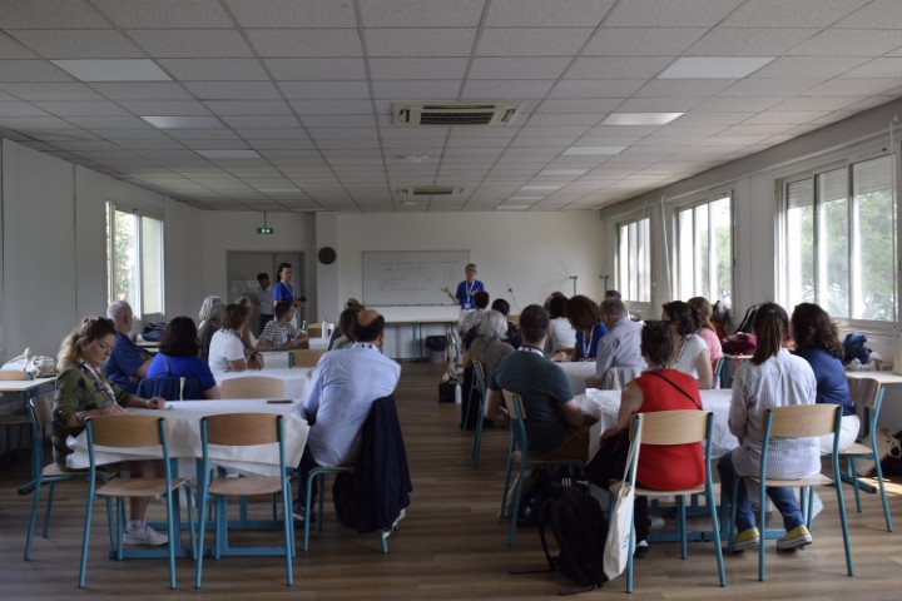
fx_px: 902
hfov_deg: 53.1
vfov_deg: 36.9
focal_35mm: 36
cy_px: 300
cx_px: 451
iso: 400
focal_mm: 24
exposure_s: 1/125
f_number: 6.3
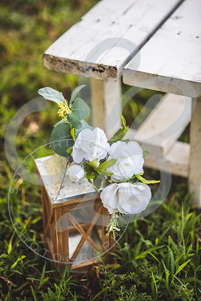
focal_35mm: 85
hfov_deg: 16.1
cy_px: 150
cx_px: 100
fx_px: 712
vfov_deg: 23.9
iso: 100
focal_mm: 85
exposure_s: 1/1000
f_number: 1.8
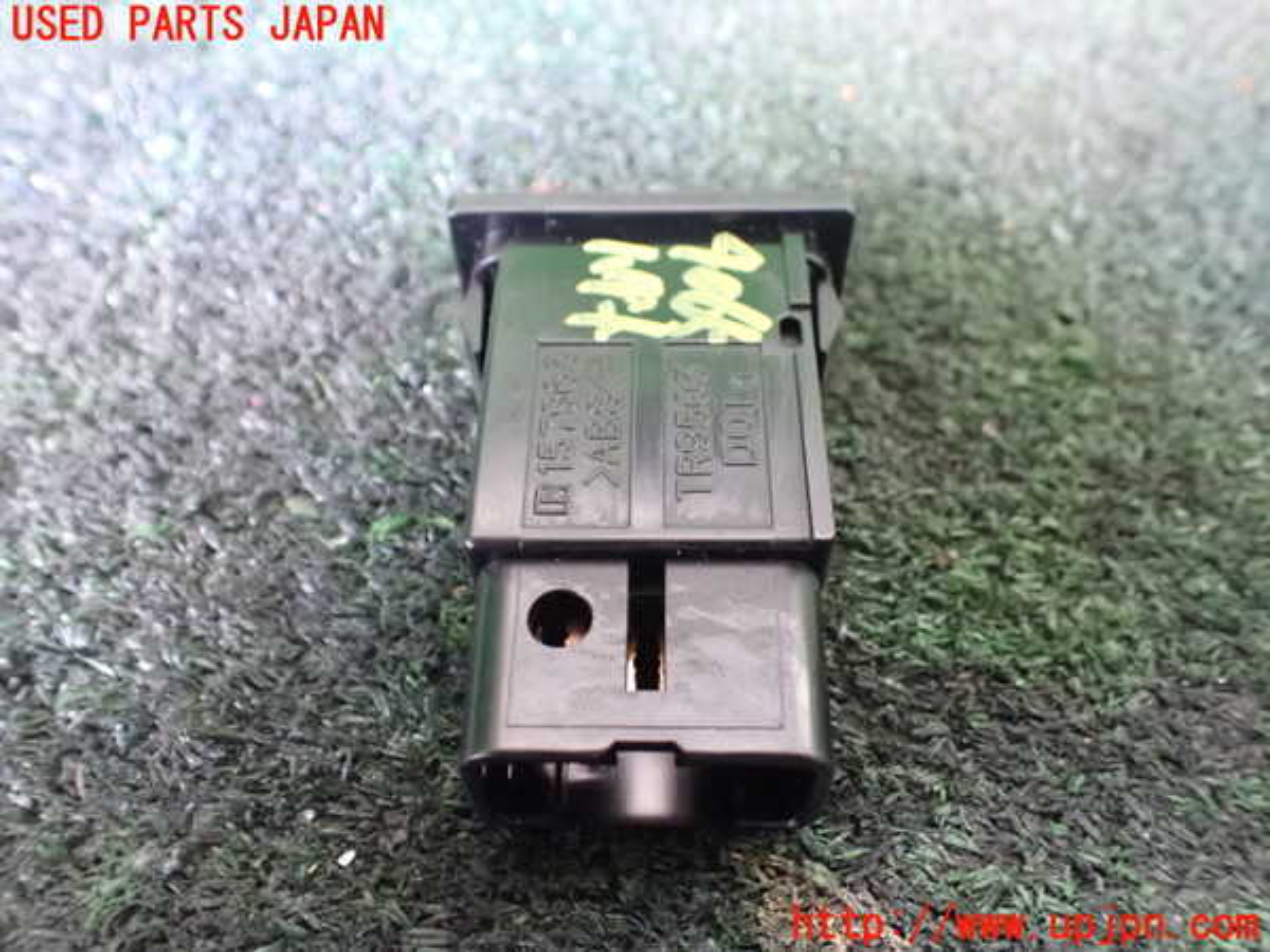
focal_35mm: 30
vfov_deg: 46.8
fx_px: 1101
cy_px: 476
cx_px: 635
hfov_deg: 60.0
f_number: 2.3
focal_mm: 5.4
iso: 1600
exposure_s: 1/30
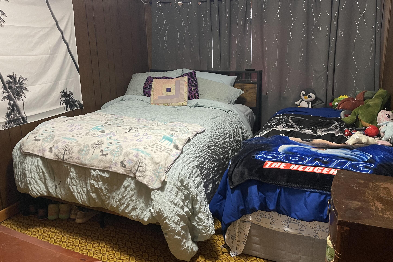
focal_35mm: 27
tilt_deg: -14.4
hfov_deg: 67.4
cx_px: 195
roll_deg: +0.5
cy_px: 119
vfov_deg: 47.9
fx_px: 295
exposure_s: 1/30
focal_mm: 5.1
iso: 500
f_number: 1.6
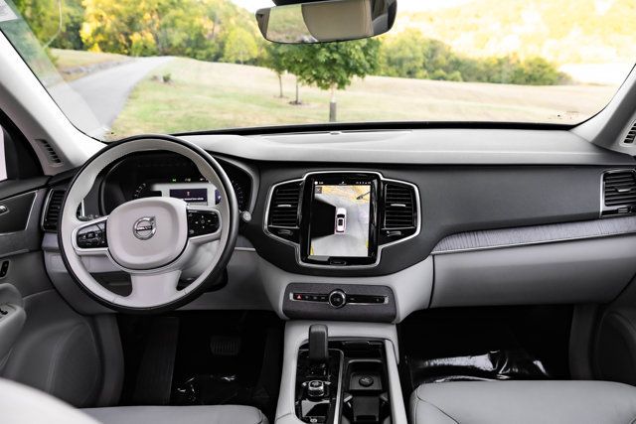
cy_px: 212
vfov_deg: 44.0
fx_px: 525
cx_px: 318
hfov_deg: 62.4
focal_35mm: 30
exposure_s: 1/250
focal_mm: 24
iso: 640
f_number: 4.5
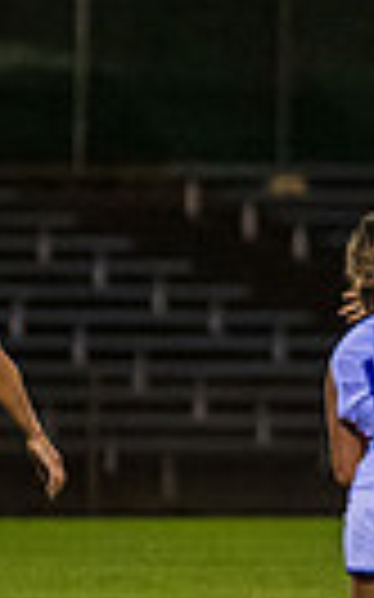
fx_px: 21093
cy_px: 292
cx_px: 676
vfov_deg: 1.6
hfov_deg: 1.0
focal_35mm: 1292
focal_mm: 200
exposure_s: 1/800
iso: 3200
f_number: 2.8
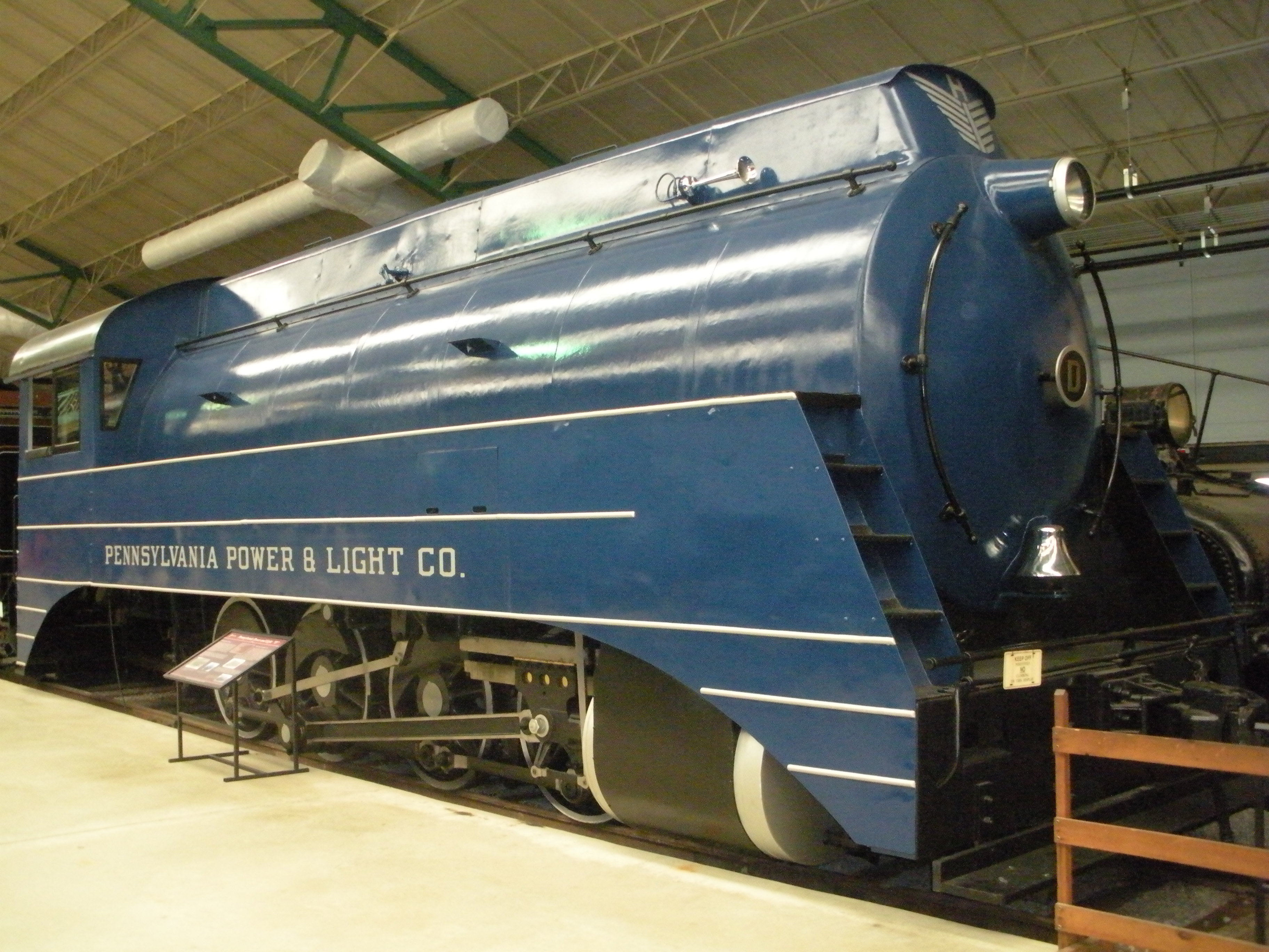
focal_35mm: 36
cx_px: 634
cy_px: 476
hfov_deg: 51.4
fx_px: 1320
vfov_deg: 39.7
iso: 800
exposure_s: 1/30
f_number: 3.5
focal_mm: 6.3
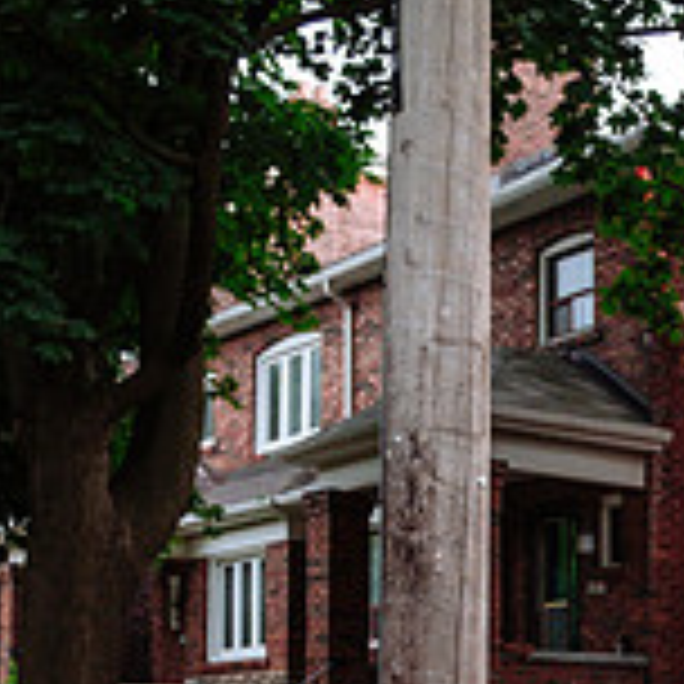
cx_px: 760
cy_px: 677
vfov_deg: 21.4
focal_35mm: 78
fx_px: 1744
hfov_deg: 21.1
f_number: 2.8
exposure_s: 1/250
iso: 1600
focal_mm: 16
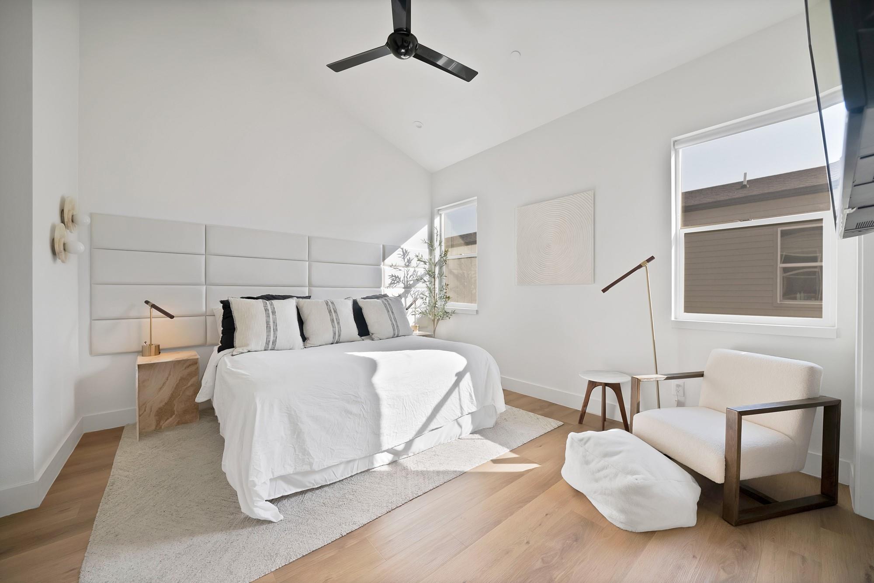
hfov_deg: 112.6
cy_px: 292
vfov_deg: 90.0
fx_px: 291
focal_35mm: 12
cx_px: 437
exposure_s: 1/40
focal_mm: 12
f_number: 9
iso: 640
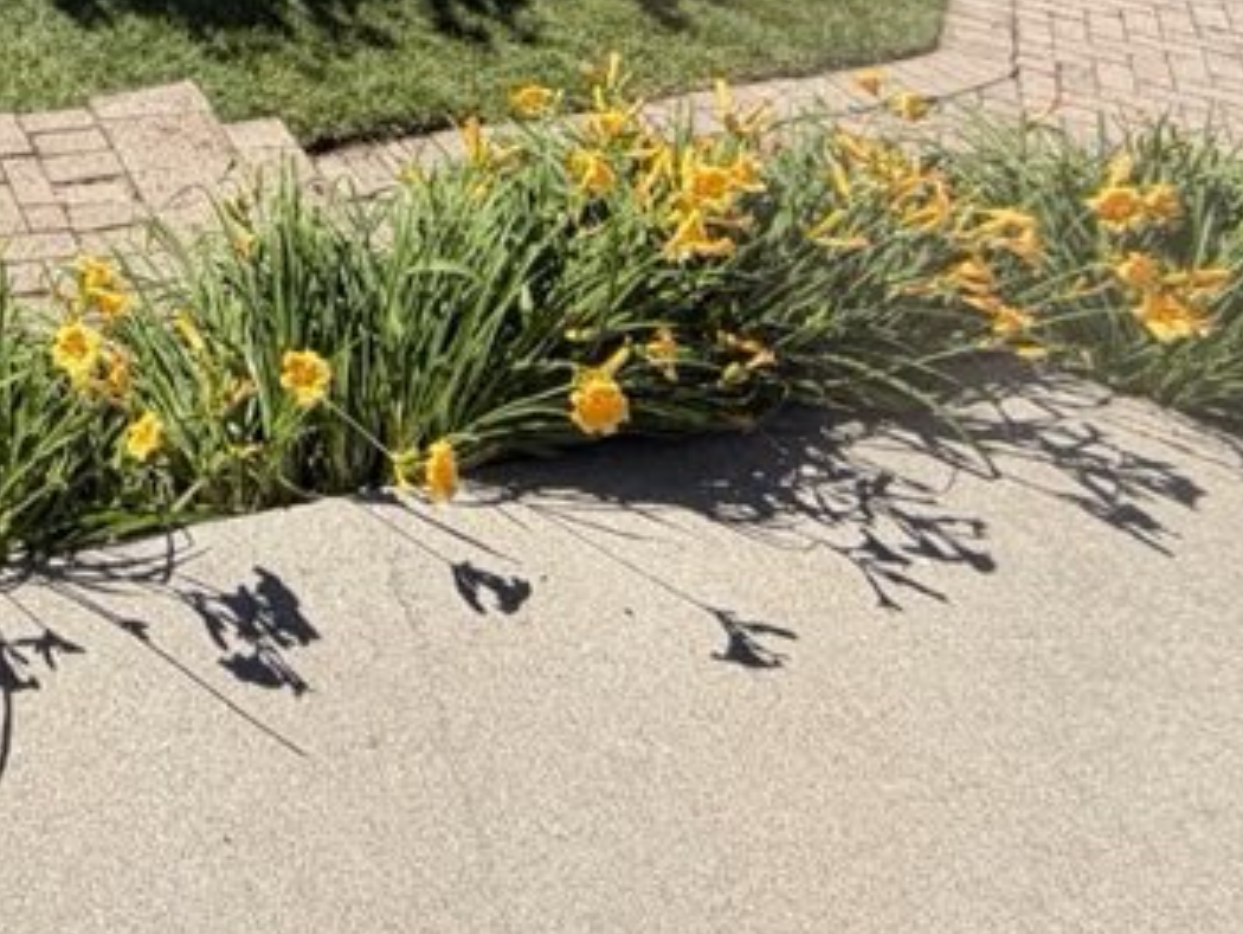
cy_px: -249
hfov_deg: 40.1
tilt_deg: -19.1
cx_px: -46
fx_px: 1437
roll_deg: +0.0
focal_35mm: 40
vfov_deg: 29.6
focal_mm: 2.22
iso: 40
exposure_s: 1/770
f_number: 2.2
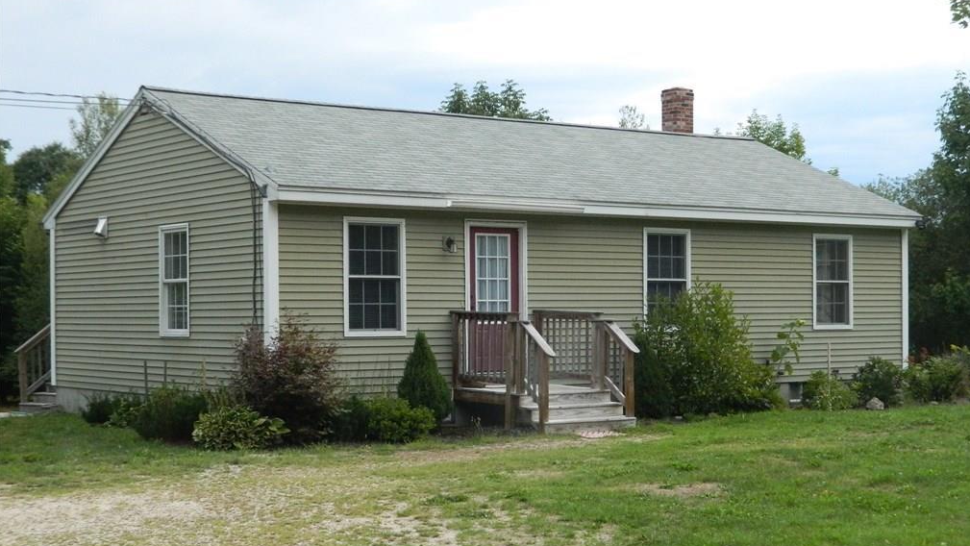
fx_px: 1621
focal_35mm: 63
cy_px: 329
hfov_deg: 33.3
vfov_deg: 19.1
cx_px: 488
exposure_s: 1/160
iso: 400
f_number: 10.7
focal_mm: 10.2
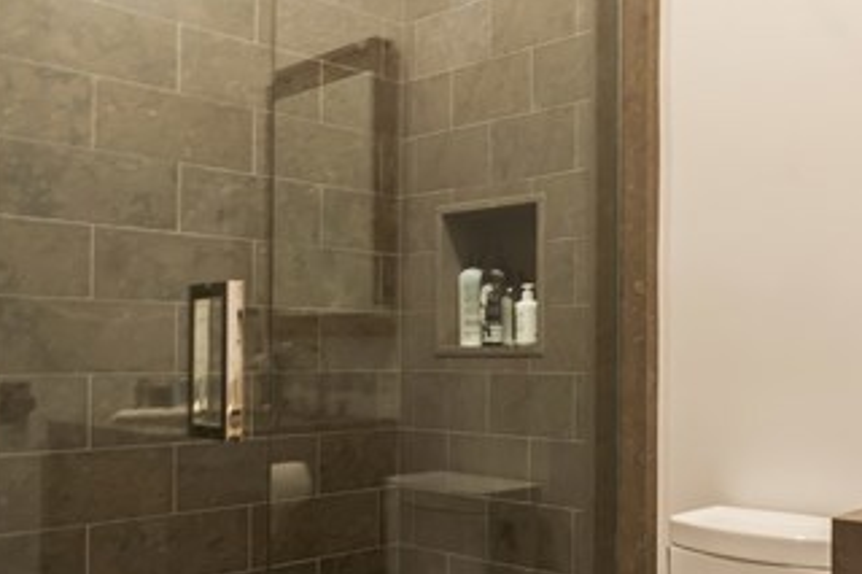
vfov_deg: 36.8
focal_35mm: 36
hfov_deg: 46.2
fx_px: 862
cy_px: 330
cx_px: 827
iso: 200
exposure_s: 1/3
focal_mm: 12
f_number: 9
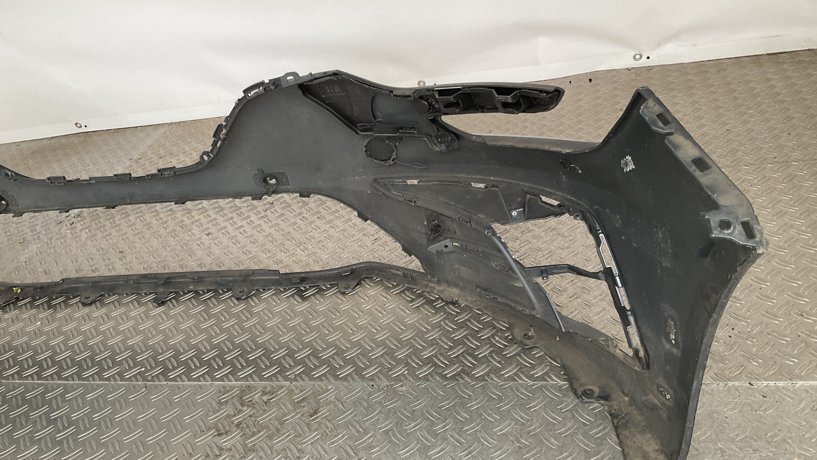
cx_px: 409
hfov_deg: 61.0
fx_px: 693
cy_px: 265
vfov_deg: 36.6
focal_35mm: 32
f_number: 1.8
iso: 40
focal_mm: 3
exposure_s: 1/60
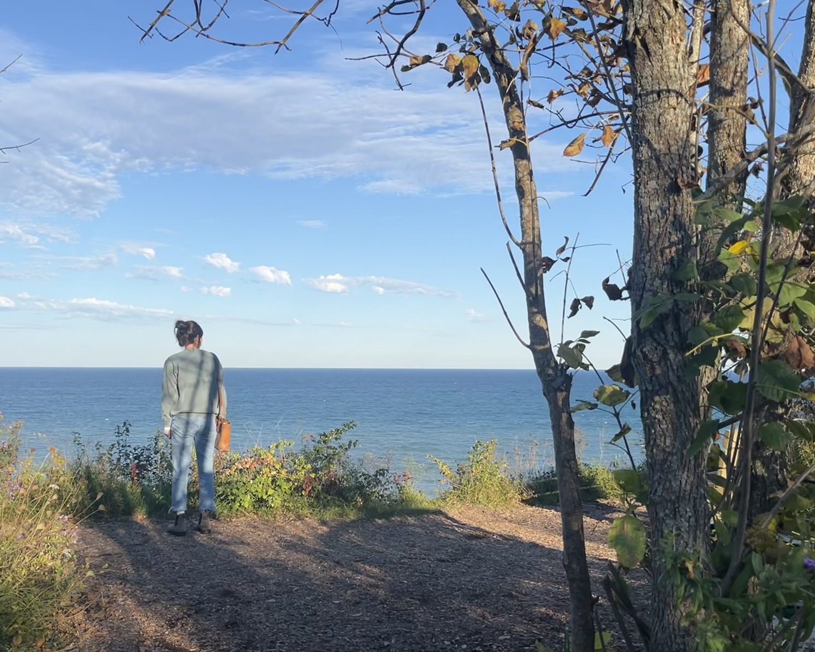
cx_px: 354
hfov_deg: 52.7
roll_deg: +0.1
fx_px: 820
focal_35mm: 34
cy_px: 369
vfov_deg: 43.3
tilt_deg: +1.1
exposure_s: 1/2571
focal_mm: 5.1
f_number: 1.6
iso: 50
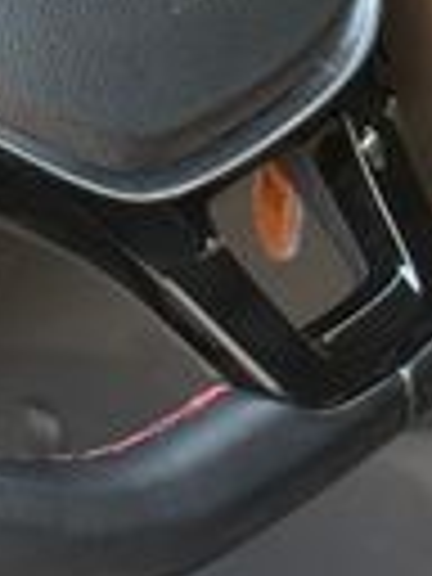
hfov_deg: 8.4
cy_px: -126
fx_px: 2929
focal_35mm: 176
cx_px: 302
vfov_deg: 11.0
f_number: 1.78
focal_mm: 6.76
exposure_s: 1/121
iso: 160
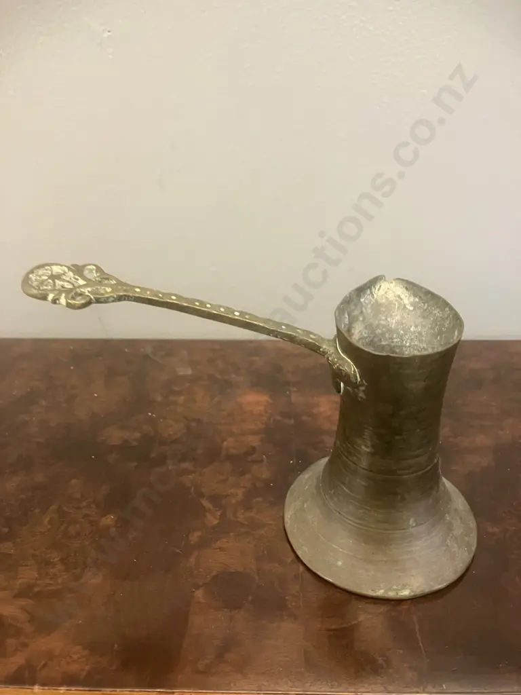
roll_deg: +0.2
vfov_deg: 63.4
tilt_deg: -29.3
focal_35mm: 28
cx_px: 260
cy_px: 348
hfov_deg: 49.7
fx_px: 562
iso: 250
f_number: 1.8
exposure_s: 1/33
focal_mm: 3.99
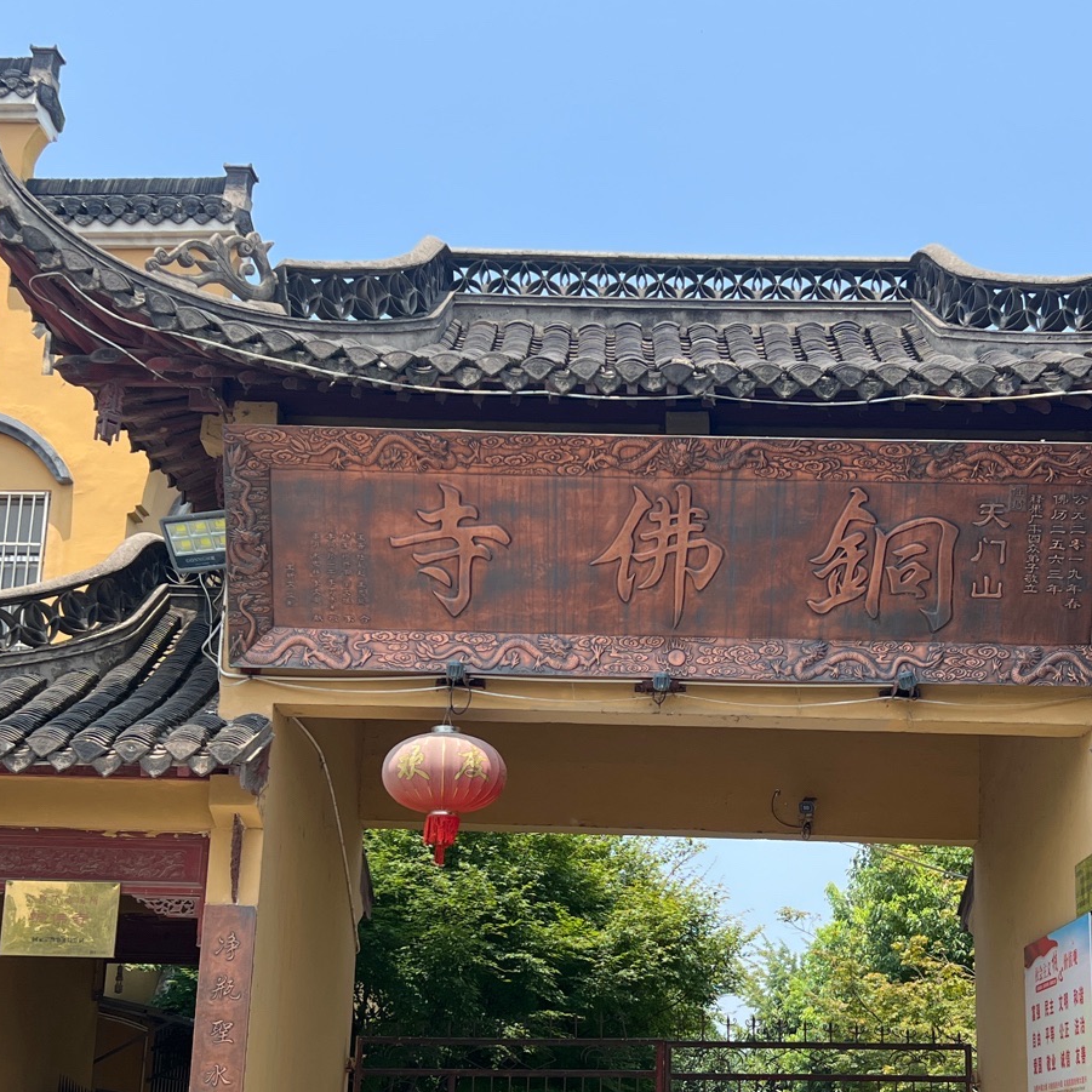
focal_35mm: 51
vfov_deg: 32.9
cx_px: 638
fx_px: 1820
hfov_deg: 33.3
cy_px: 781
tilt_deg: +12.4
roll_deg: -1.3
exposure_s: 1/1972
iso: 50
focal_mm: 5.7
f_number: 1.5
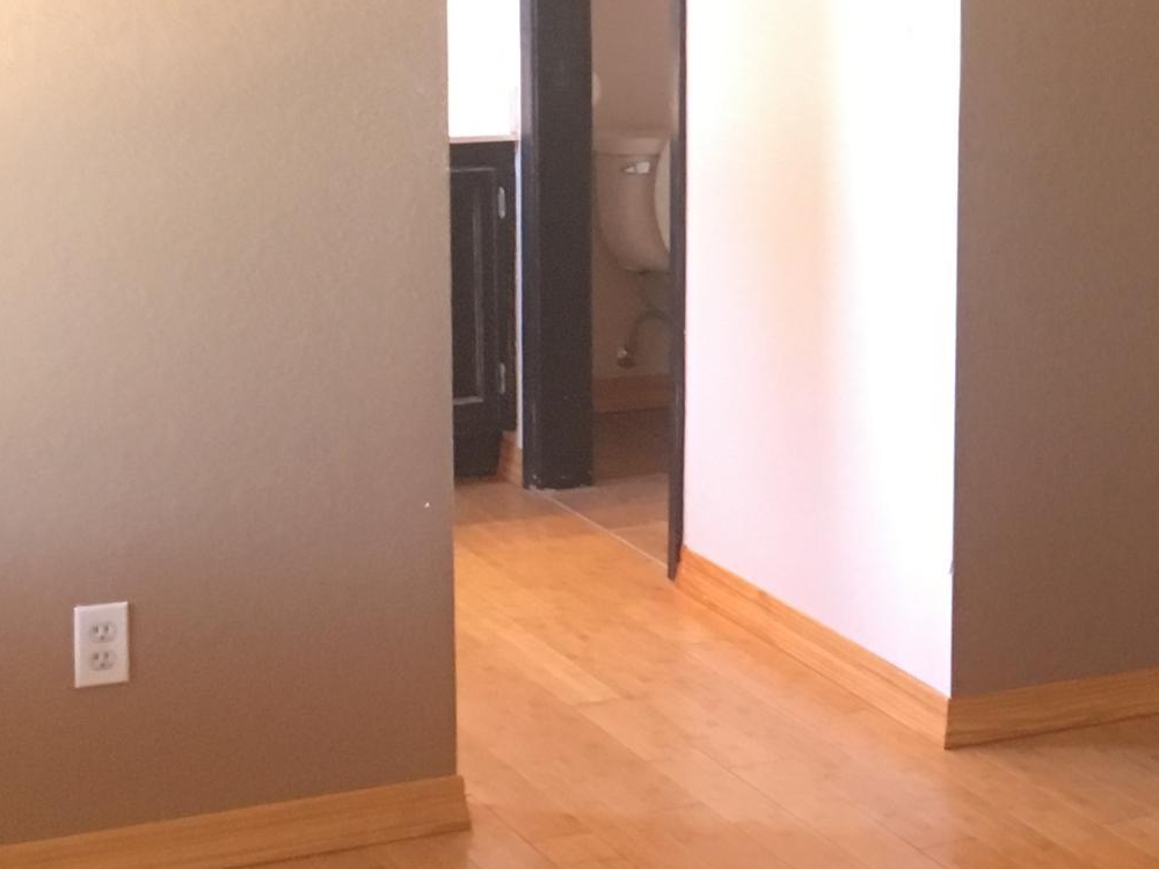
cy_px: 323
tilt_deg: -11.3
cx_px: 1271
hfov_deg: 21.4
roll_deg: -2.2
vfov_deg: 16.9
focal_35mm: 87
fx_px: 2913
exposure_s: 1/17
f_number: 2.2
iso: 200
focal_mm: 4.15
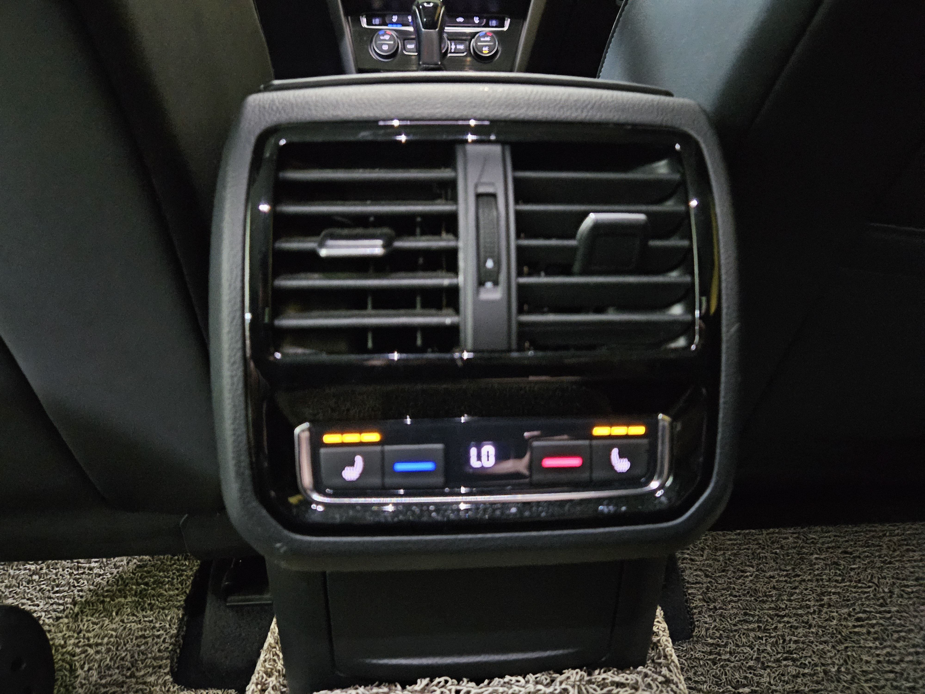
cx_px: 462
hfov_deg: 73.9
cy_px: 347
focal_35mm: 23
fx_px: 615
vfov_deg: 58.9
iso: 4000
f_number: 1.8
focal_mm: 5.4
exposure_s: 1/16.7
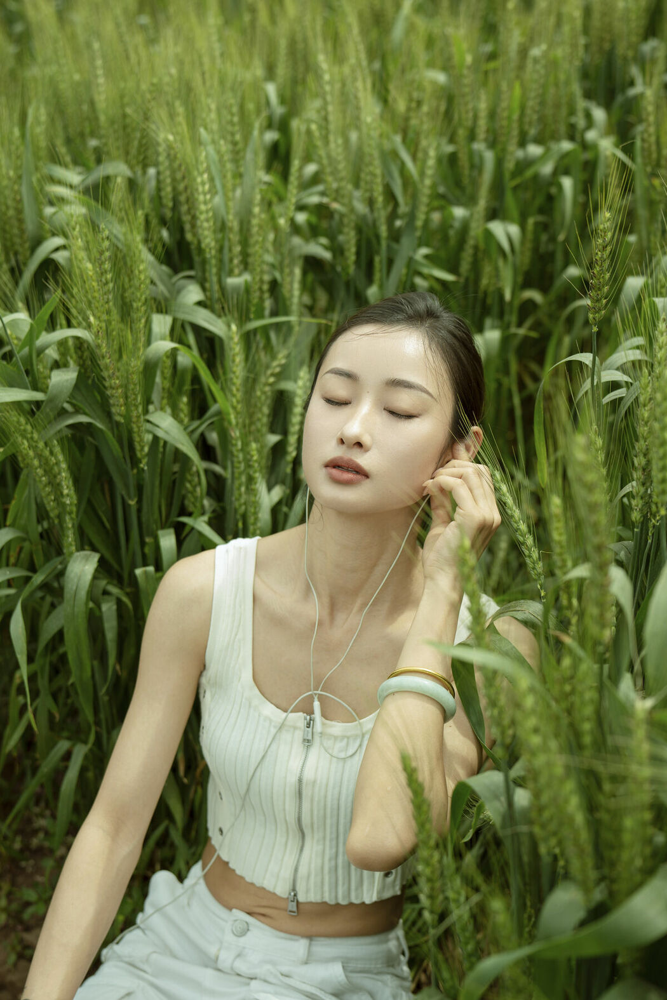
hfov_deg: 31.9
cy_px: 500
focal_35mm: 42
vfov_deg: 46.4
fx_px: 1167
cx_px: 334
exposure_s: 1/500
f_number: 2.8
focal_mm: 42
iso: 50
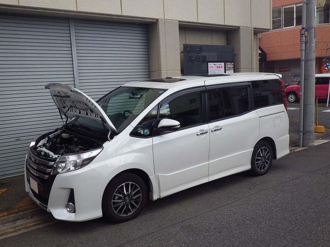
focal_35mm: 34
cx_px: 165
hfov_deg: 54.0
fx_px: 324
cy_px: 124
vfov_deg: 41.8
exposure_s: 1/125
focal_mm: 6.1
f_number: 4.6
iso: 125
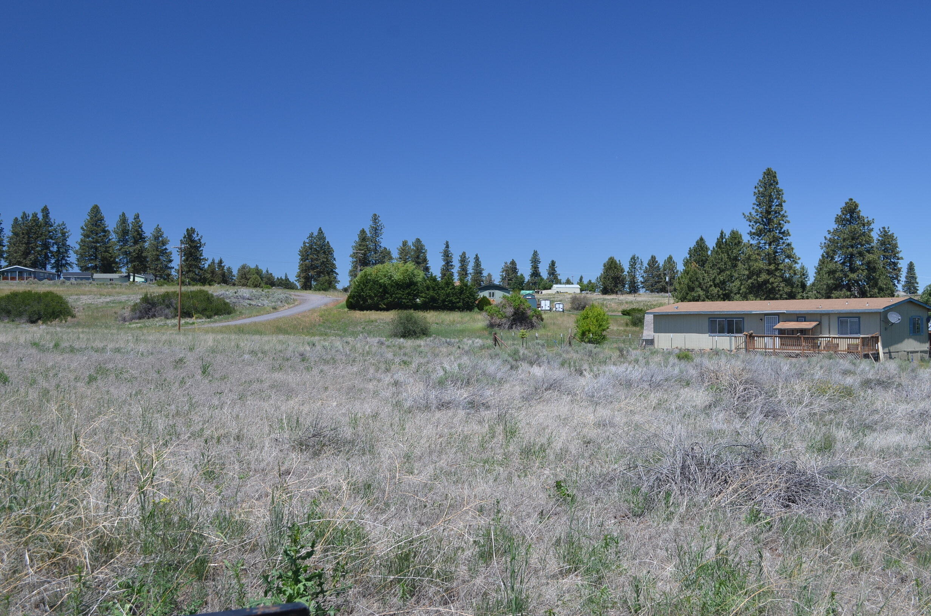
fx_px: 929
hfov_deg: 53.2
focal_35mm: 36
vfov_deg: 36.7
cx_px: 466
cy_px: 308
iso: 200
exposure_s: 1/250
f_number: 8
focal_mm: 24
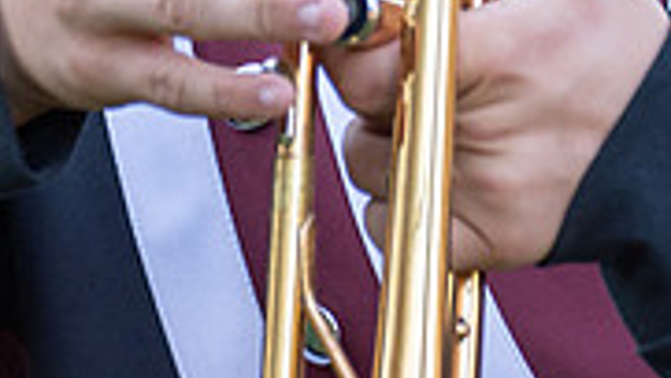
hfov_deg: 1.6
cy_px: -442
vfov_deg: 0.9
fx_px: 24297
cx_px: 341
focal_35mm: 1365
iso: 800
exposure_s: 1/250
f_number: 5.6
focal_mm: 350
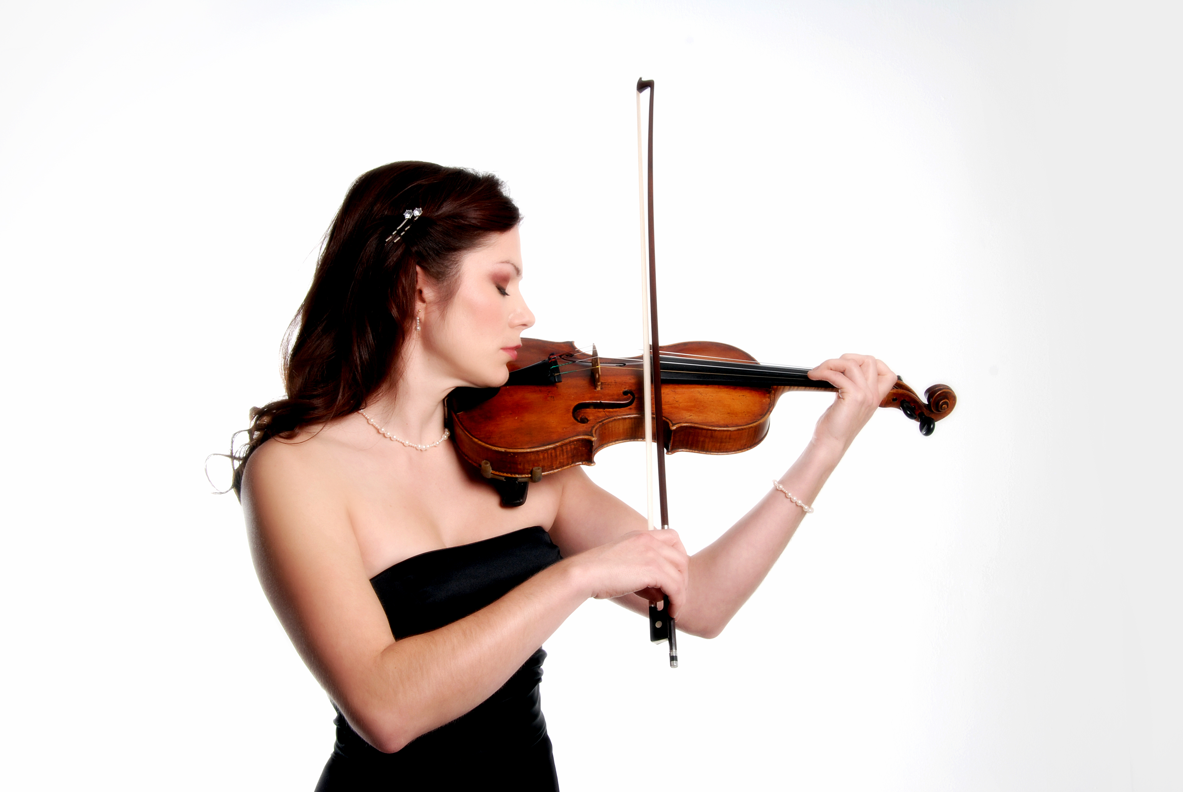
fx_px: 1382
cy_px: 396
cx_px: 592
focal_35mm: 42
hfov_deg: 46.3
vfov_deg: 32.0
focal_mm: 28
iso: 200
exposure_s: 1/125
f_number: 14
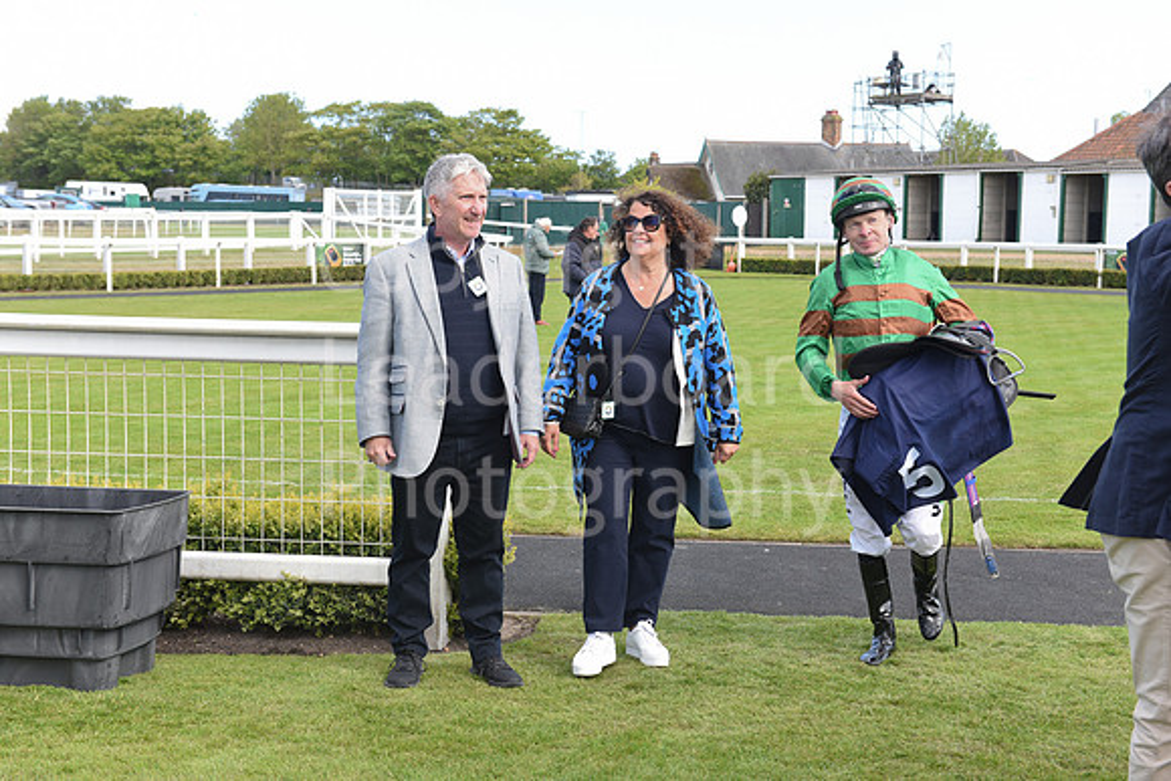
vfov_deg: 24.6
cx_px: 586
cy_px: 390
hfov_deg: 36.2
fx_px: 1789
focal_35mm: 55
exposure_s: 1/250
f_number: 7.1
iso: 400
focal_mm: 55
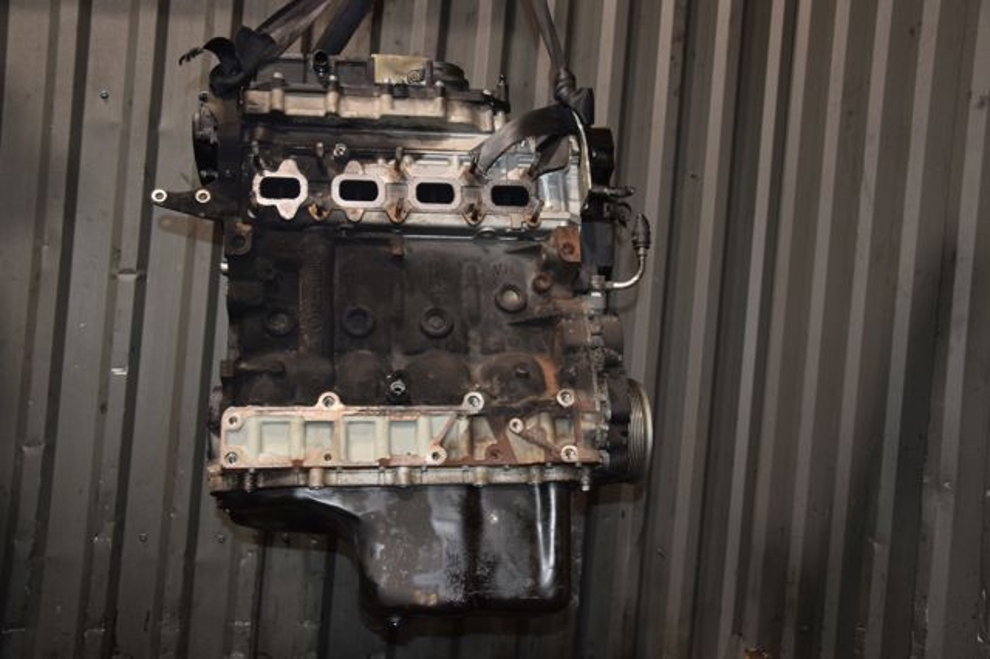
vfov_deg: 35.5
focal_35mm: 38
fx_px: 1031
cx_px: 495
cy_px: 330
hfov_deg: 51.3
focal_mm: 25
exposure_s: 1/60
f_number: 5
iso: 800
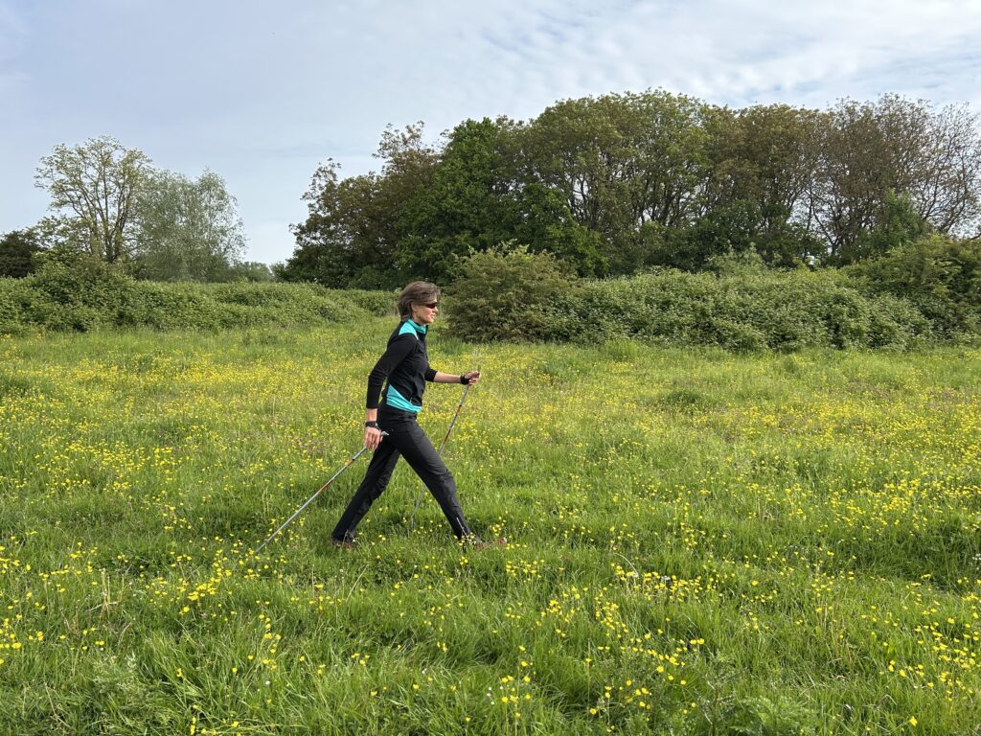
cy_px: 368
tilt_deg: -6.1
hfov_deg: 67.3
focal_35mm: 26
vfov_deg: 53.1
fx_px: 737
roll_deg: -1.5
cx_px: 490
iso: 50
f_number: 1.5
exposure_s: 1/2353
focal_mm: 5.7
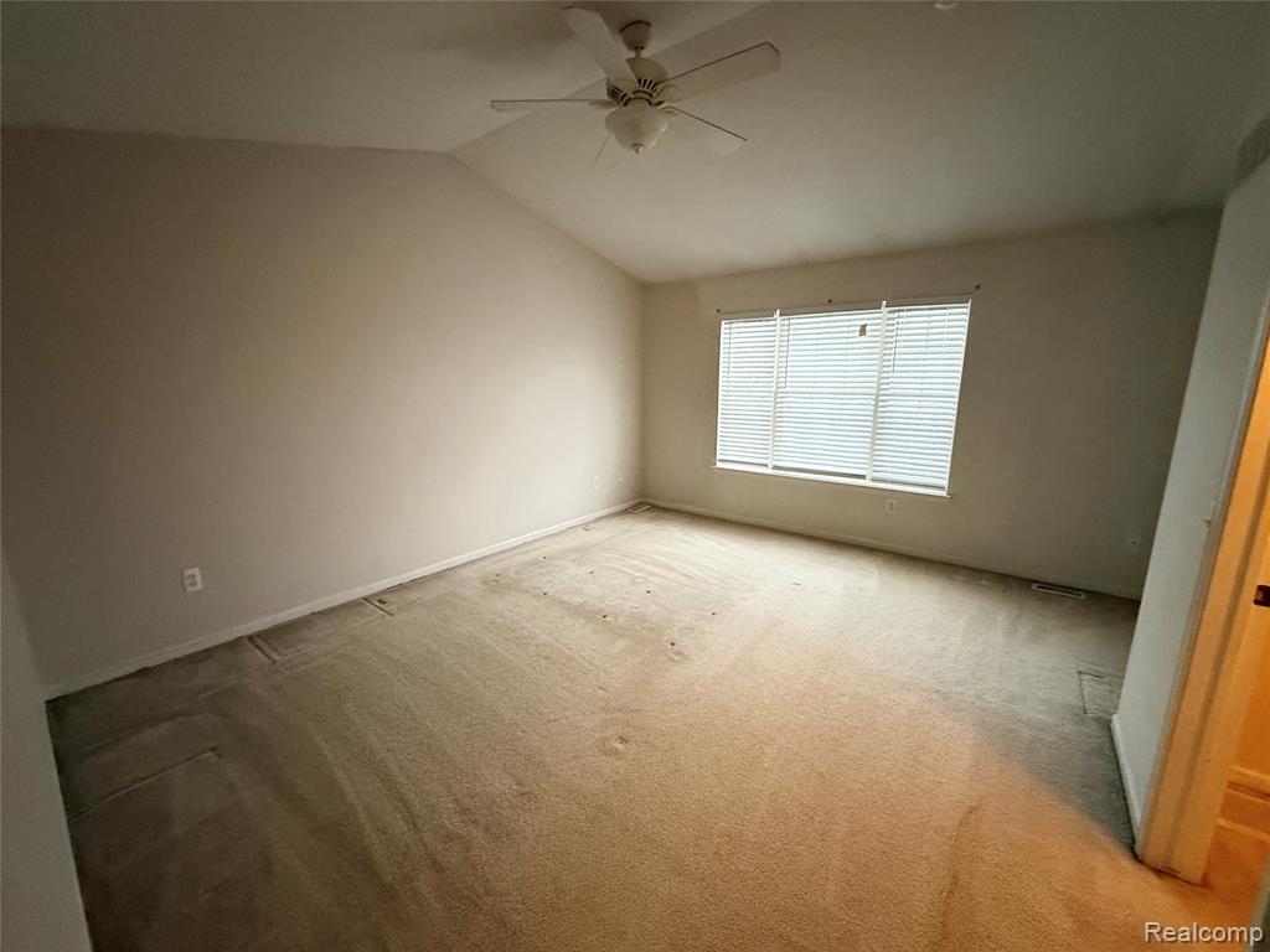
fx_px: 514
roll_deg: +0.2
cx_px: 635
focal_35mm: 14
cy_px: 476
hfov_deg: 102.1
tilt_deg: -11.7
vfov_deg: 85.7
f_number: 2.2
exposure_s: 1/60
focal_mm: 2.22
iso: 640
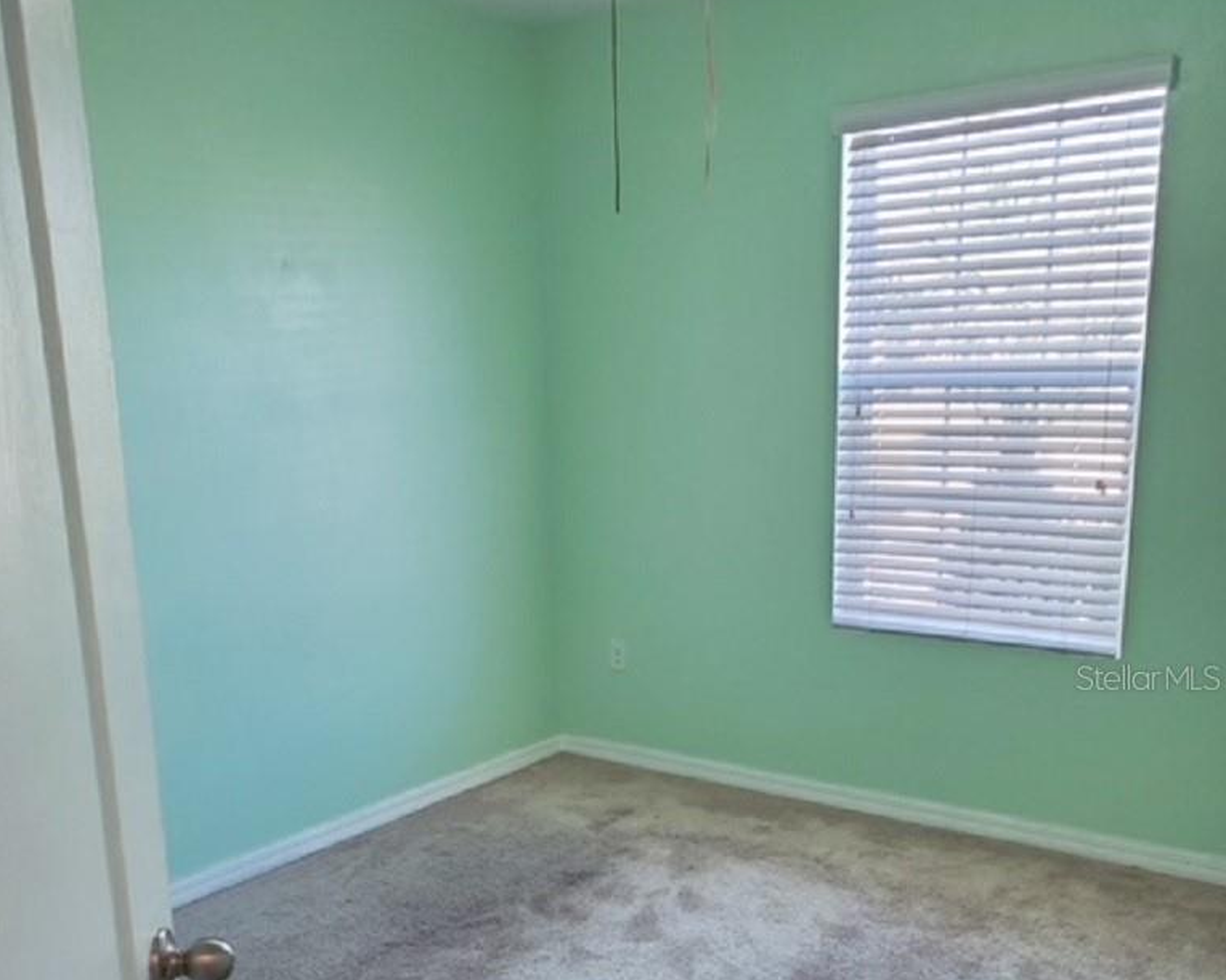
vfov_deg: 42.6
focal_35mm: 34
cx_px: 611
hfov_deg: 52.8
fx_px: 1234
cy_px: 677
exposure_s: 1/59
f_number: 2.4
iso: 200
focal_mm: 4.3
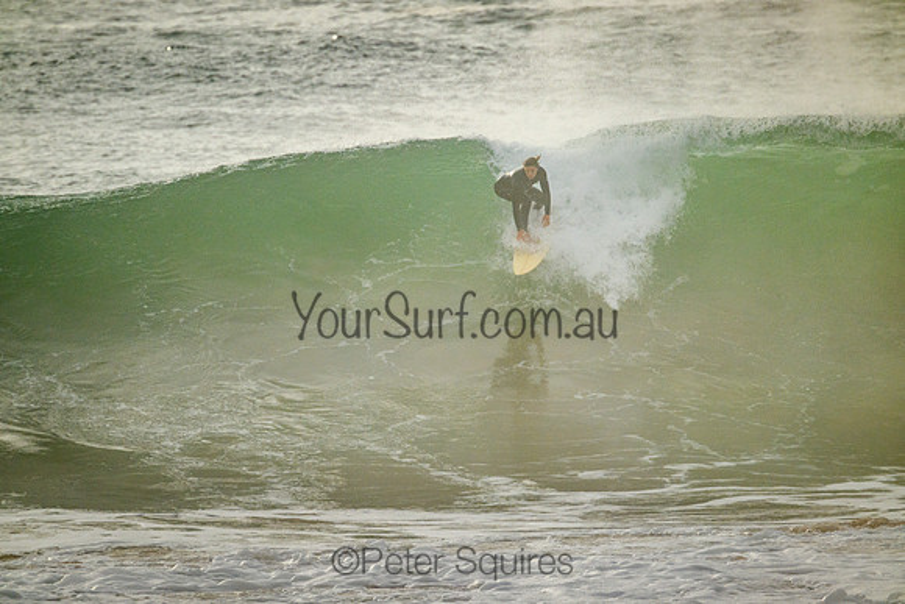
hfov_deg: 2.6
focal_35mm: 800
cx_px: 452
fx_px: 20115
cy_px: 302
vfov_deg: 1.7
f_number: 11
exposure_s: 1/2500
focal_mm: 800
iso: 1250
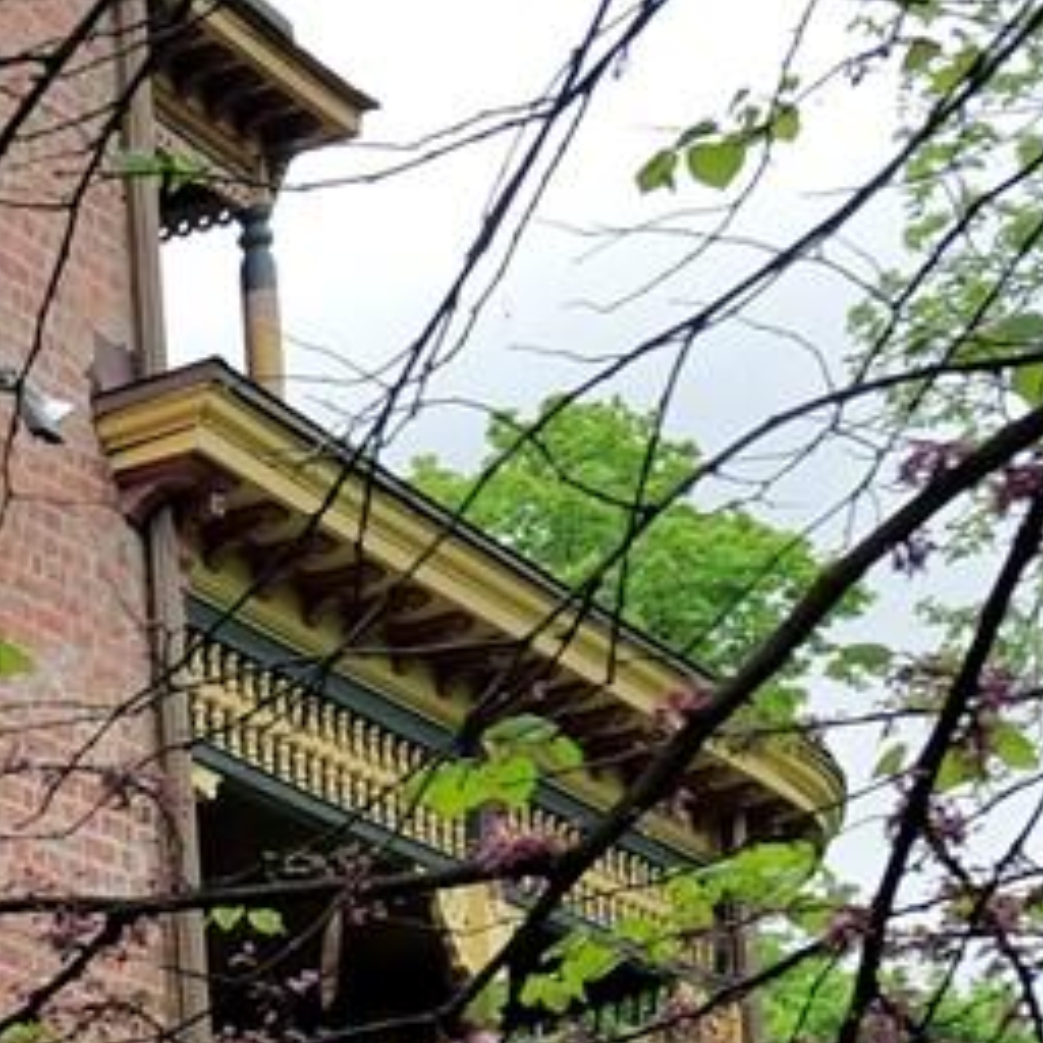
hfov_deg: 14.3
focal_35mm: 99
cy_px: 1556
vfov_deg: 16.1
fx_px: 3375
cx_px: -1116
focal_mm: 7
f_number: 2.8
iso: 500
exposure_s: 1/320
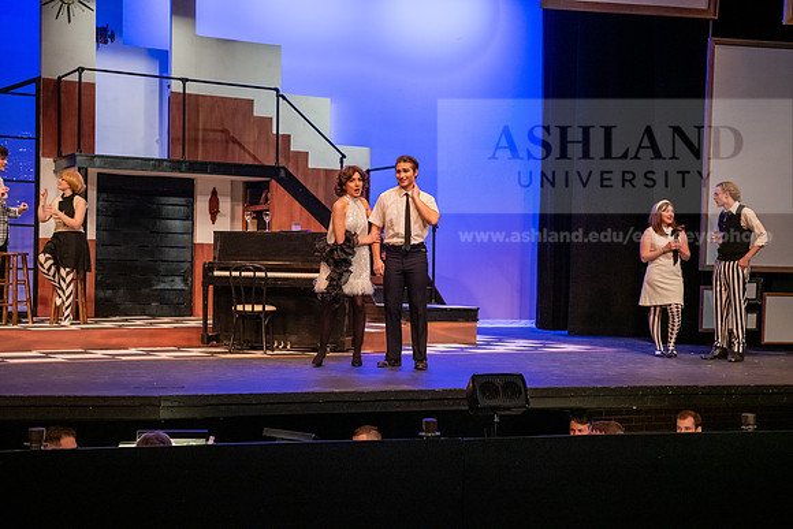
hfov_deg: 36.2
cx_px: 396
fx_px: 1212
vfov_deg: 24.6
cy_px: 264
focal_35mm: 55
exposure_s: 1/200
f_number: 3.5
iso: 3200
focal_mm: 55
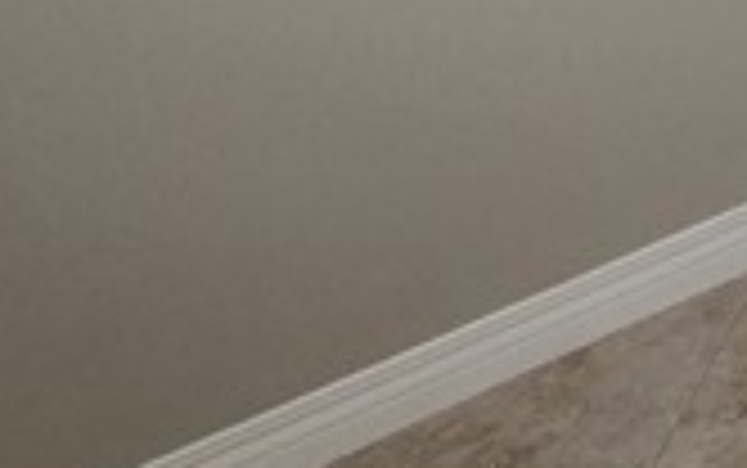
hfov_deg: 19.1
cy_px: -621
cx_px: 1305
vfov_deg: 12.4
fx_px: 1732
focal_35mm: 85
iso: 80
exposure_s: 1/60
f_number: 2.2
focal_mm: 2.2
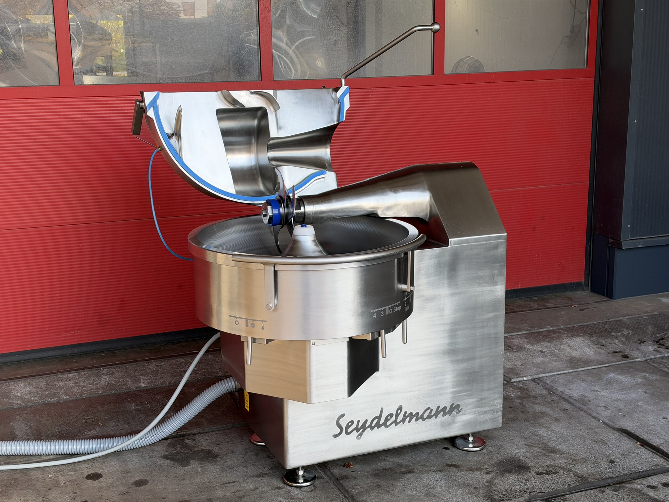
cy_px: 251
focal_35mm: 48
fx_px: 928
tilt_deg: -12.2
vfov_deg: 30.3
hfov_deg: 39.7
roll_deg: +1.5
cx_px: 334
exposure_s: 1/563
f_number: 1.8
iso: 80
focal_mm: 6.93
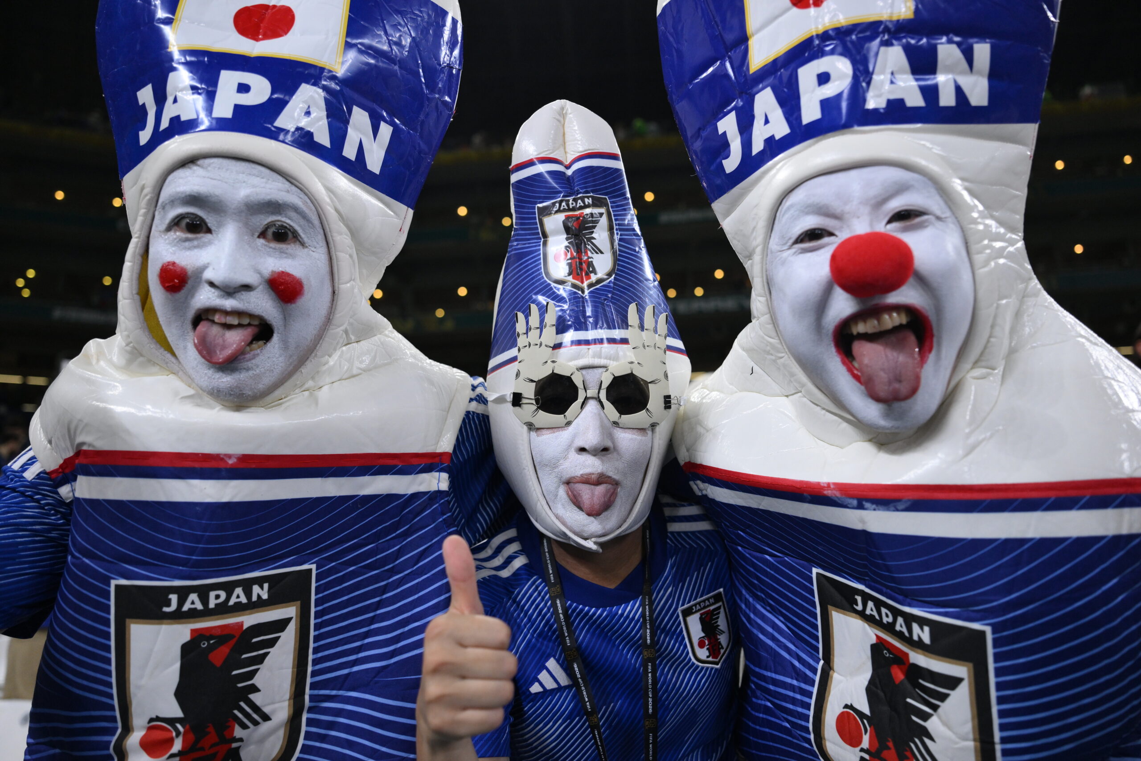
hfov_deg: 73.7
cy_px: 380
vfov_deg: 53.1
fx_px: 761
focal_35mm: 24
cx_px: 570
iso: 1600
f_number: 2.8
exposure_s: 1/1000
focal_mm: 24
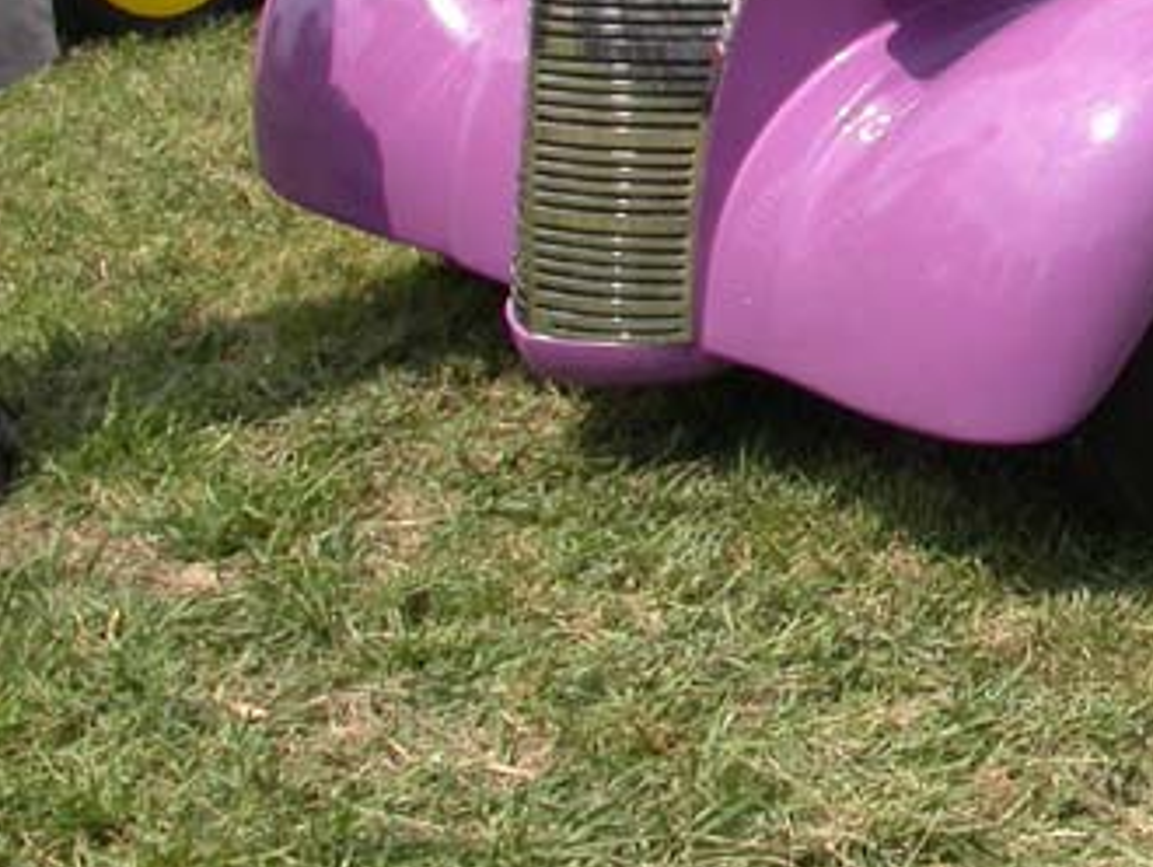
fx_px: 3067
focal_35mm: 92
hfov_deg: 20.1
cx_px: 1338
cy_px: -154
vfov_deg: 15.5
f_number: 6.7
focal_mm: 7.85
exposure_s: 1/351
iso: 100
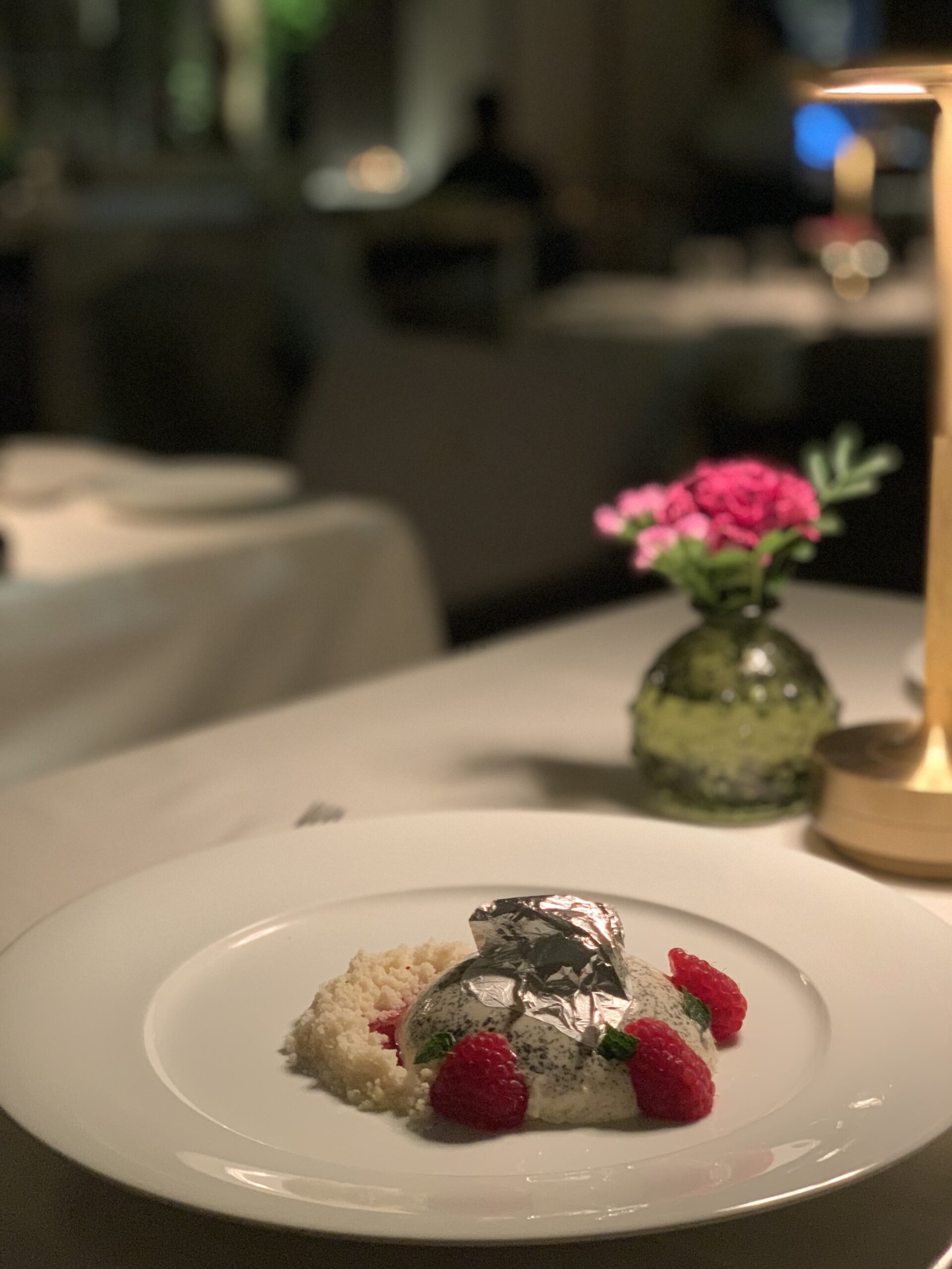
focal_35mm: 52
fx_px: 1907
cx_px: 476
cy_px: 634
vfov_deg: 36.8
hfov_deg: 28.0
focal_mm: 6
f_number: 2.4
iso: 500
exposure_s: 1/40
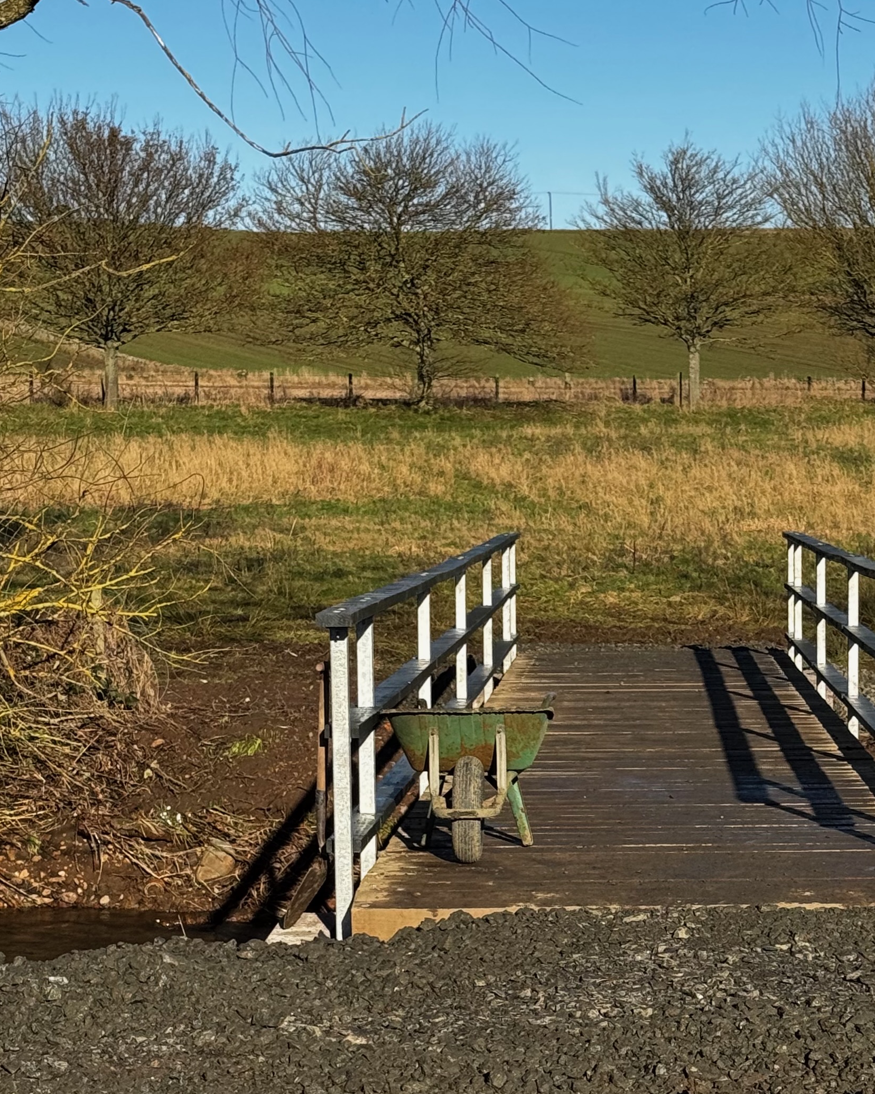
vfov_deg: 30.0
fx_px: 2039
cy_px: 547
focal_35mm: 63
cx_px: 661
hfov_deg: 23.9
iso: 64
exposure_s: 1/3817
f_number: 1.78
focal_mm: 6.76
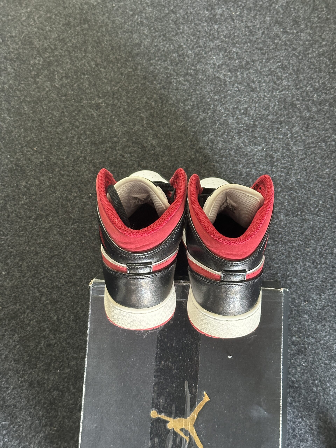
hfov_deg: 30.3
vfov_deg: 39.7
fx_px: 621
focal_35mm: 48
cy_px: 224
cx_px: 168
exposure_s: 1/33
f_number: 1.78
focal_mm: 6.86
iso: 400
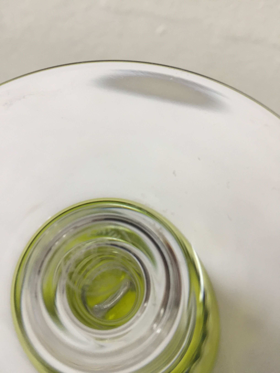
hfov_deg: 48.2
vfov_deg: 61.7
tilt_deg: -65.0
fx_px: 313
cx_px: 140
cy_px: 186
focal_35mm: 29
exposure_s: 1/33
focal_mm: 4.15
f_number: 2.2
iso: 125
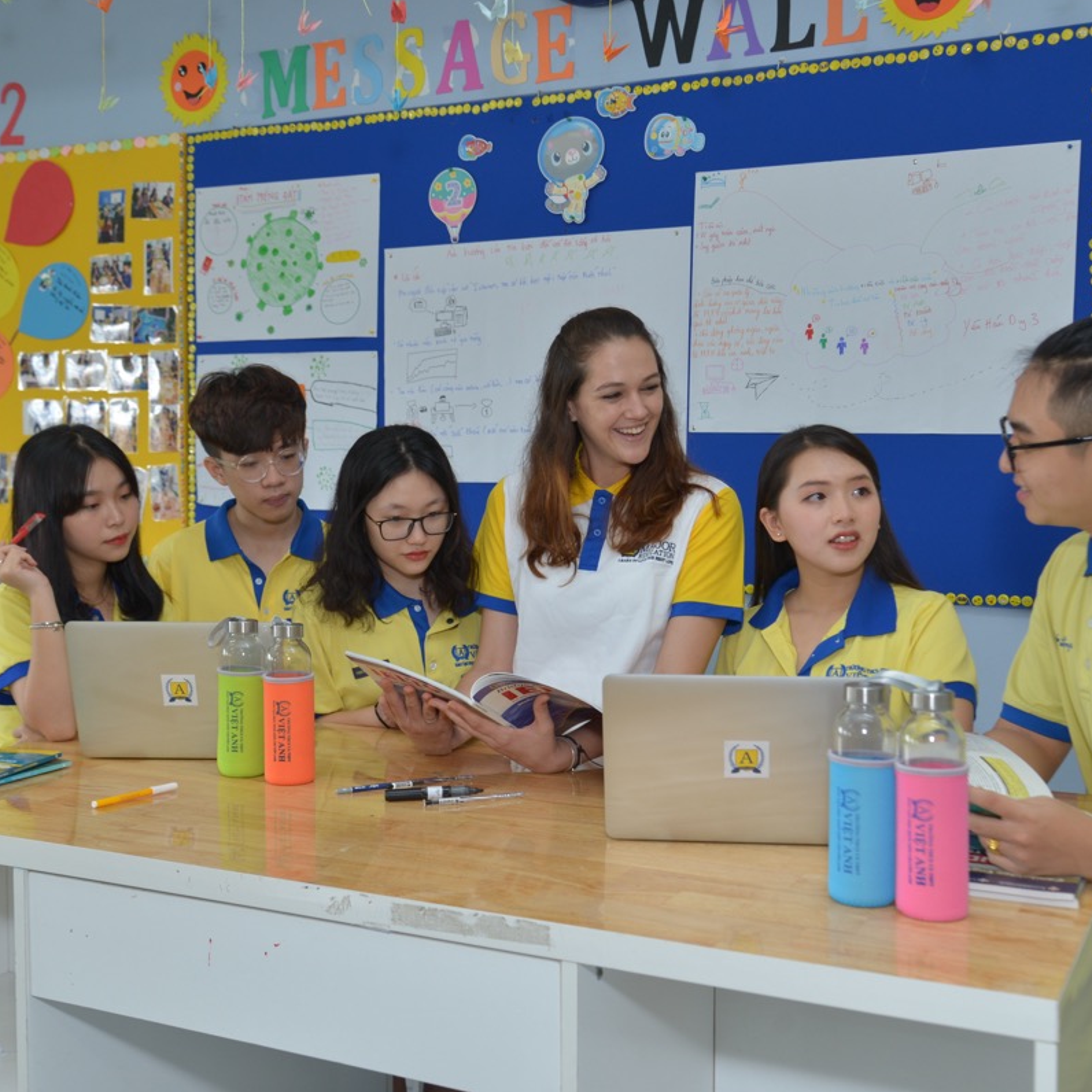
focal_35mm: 41
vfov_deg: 40.9
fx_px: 1463
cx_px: 535
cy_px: 545
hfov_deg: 40.9
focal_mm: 32
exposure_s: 1/60
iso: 400
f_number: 5.6
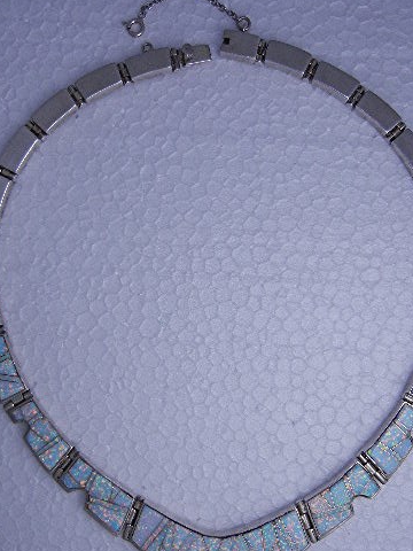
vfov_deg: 46.6
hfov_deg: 36.0
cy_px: 319
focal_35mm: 40
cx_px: 213
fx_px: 636
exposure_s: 1/30
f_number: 7
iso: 160
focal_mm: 5.4
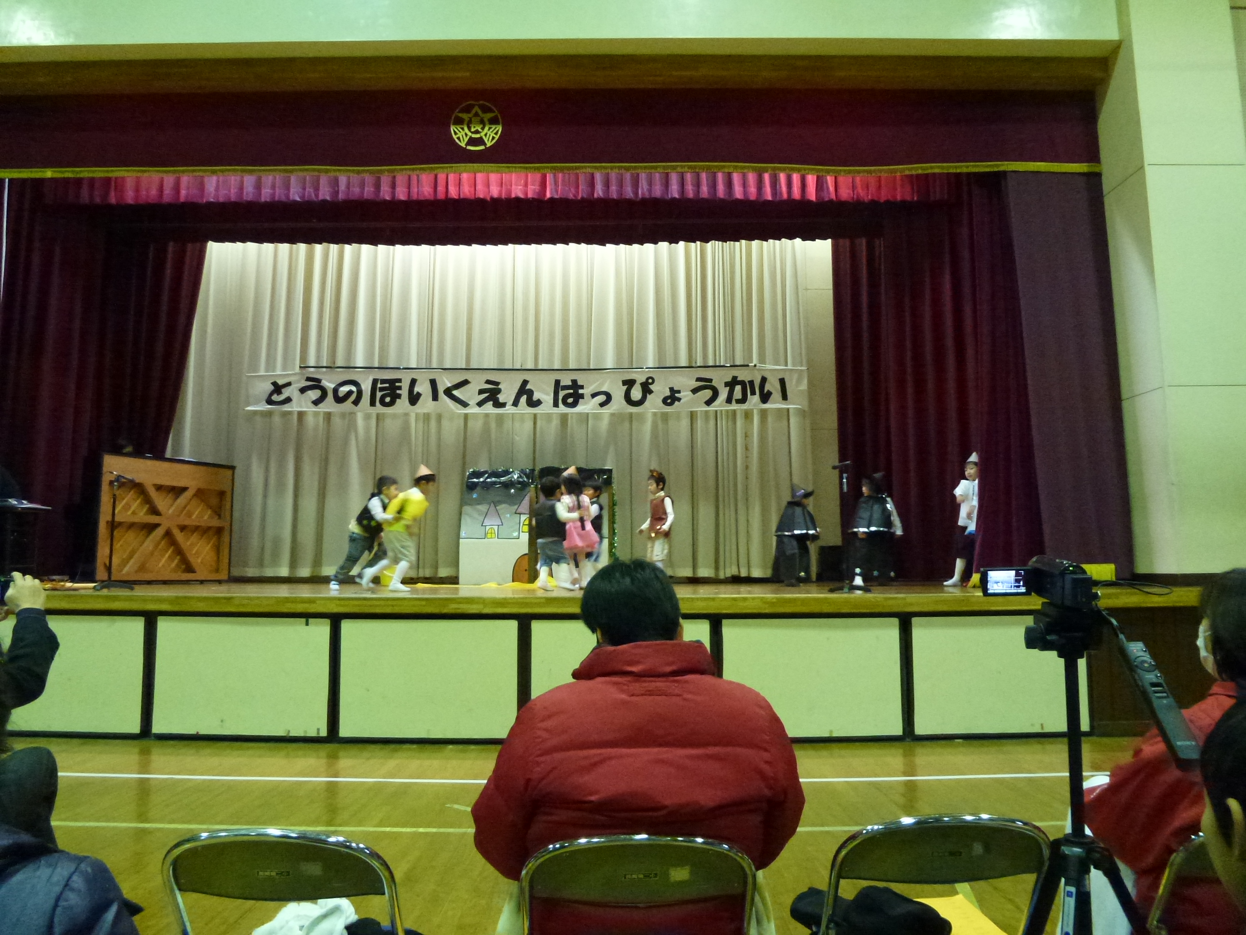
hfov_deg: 71.6
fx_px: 864
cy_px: 468
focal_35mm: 24
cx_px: 623
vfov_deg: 56.8
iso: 800
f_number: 3.3
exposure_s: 1/40
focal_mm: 4.3
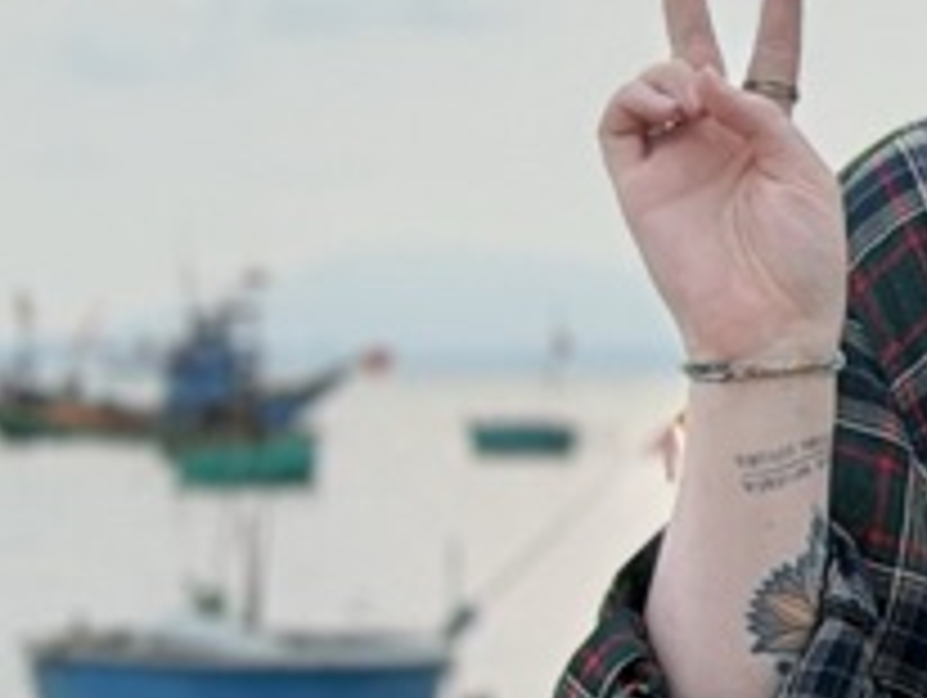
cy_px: 491
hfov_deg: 5.6
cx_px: 2934
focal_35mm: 326
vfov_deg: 4.6
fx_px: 8740
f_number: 1.78
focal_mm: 6.76
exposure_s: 1/121
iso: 80
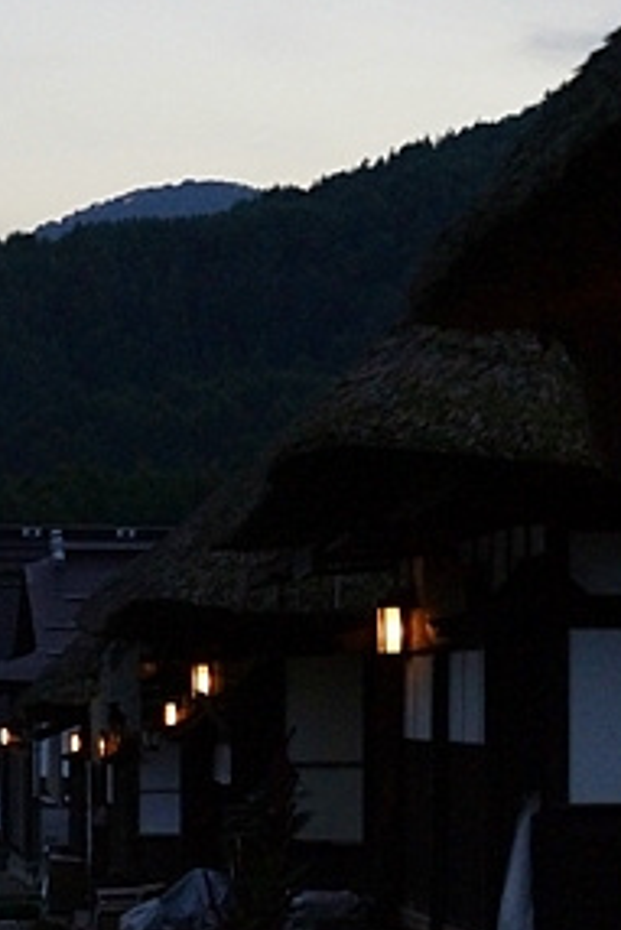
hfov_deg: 10.5
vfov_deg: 15.6
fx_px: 3385
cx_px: 457
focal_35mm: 131
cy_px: 458
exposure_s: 1/160
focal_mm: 50
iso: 1250
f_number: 4
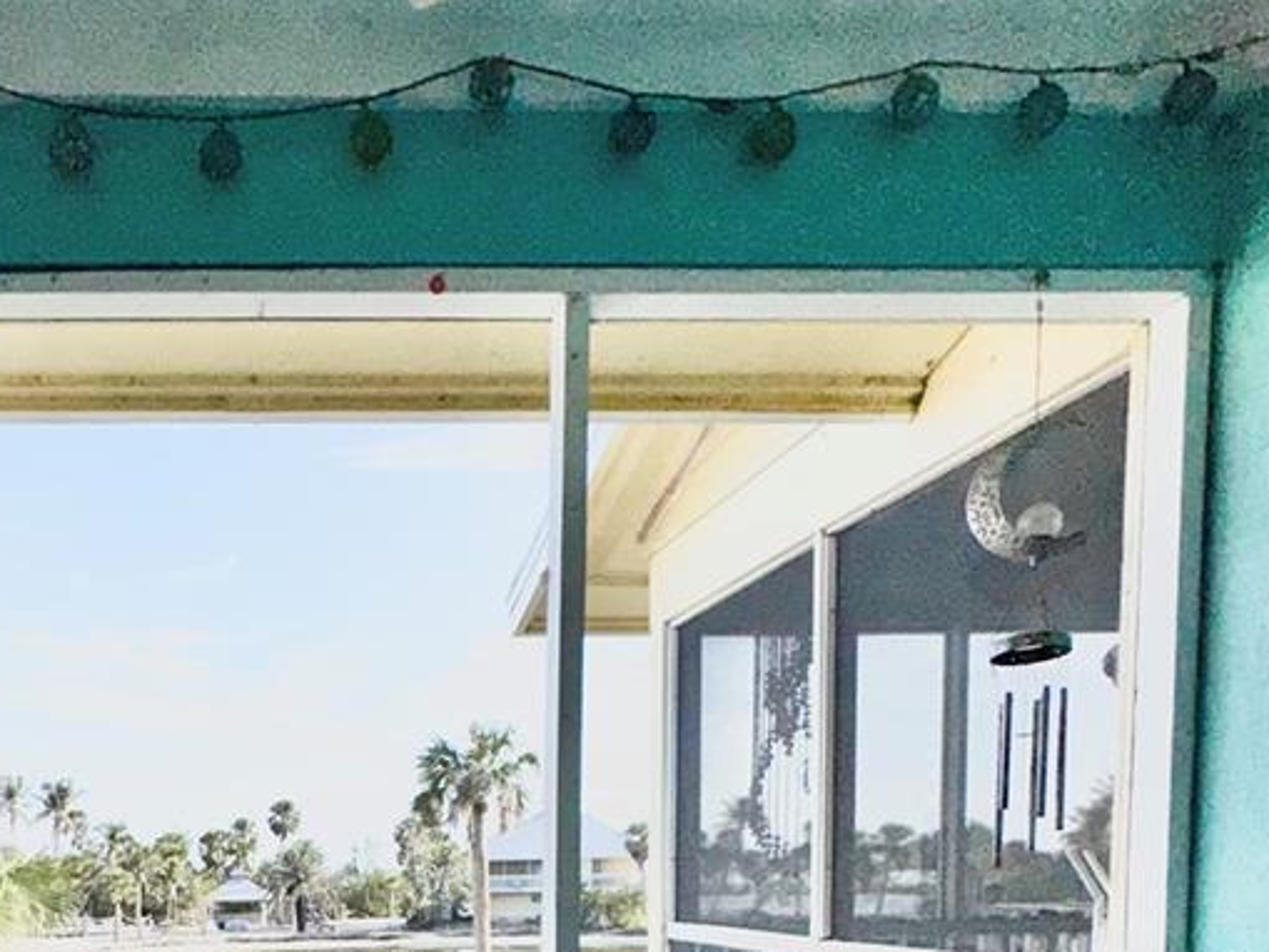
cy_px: 969
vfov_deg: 37.9
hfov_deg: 52.5
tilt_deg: -4.5
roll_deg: +1.2
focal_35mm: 33
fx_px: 1210
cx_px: 294
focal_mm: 2.22
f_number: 2.2
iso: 32
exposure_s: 1/3546
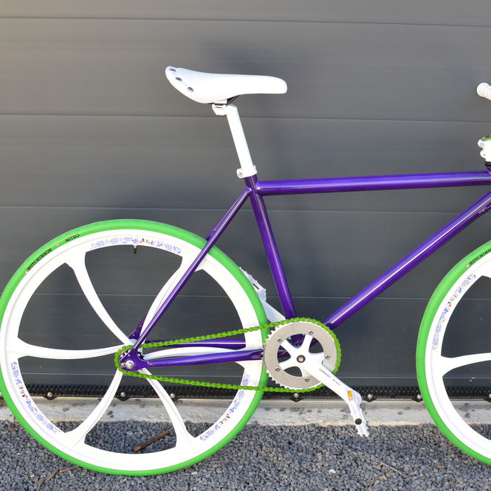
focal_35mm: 68
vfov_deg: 25.5
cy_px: 245
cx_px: 335
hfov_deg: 25.3
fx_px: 1086
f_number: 5.6
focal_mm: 35
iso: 360
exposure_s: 1/125
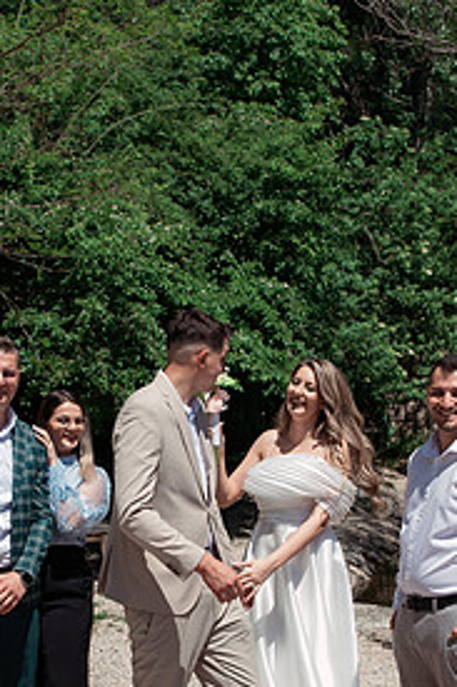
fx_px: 1468
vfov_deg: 26.1
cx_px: 217
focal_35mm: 77
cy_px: 502
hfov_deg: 17.7
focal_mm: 35
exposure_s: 1/1600
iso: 125
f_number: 4
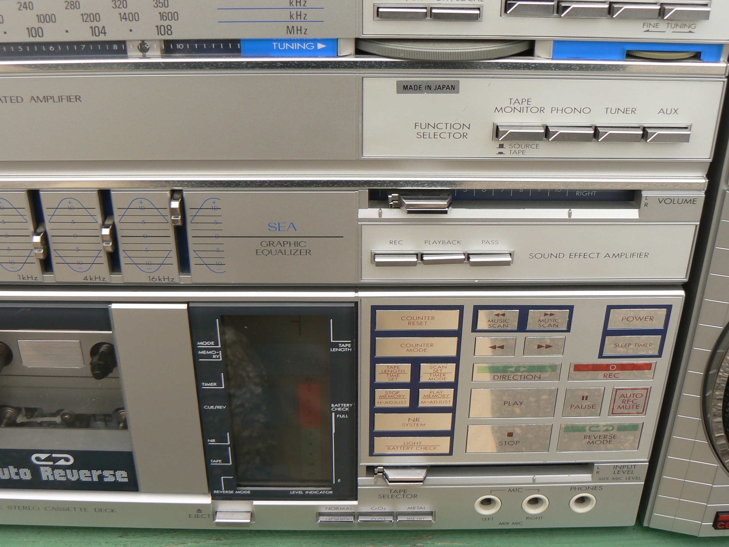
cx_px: 361
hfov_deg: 44.8
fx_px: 884
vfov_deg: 34.3
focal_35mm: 42
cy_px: 231
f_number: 5.6
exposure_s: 1/125
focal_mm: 6
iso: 80
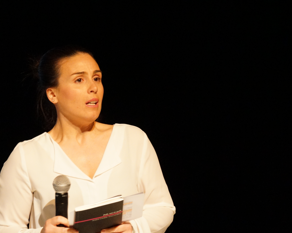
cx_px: 143
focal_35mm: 342
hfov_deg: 5.7
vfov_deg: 4.5
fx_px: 2956
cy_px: 137
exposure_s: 1/40
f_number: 5.6
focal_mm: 230
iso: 6400
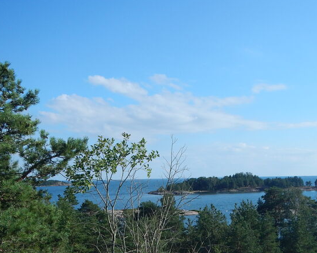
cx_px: 191
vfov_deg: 29.9
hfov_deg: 37.2
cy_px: 182
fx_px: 469
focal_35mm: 50
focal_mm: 5
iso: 125
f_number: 3.9
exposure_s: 1/1000
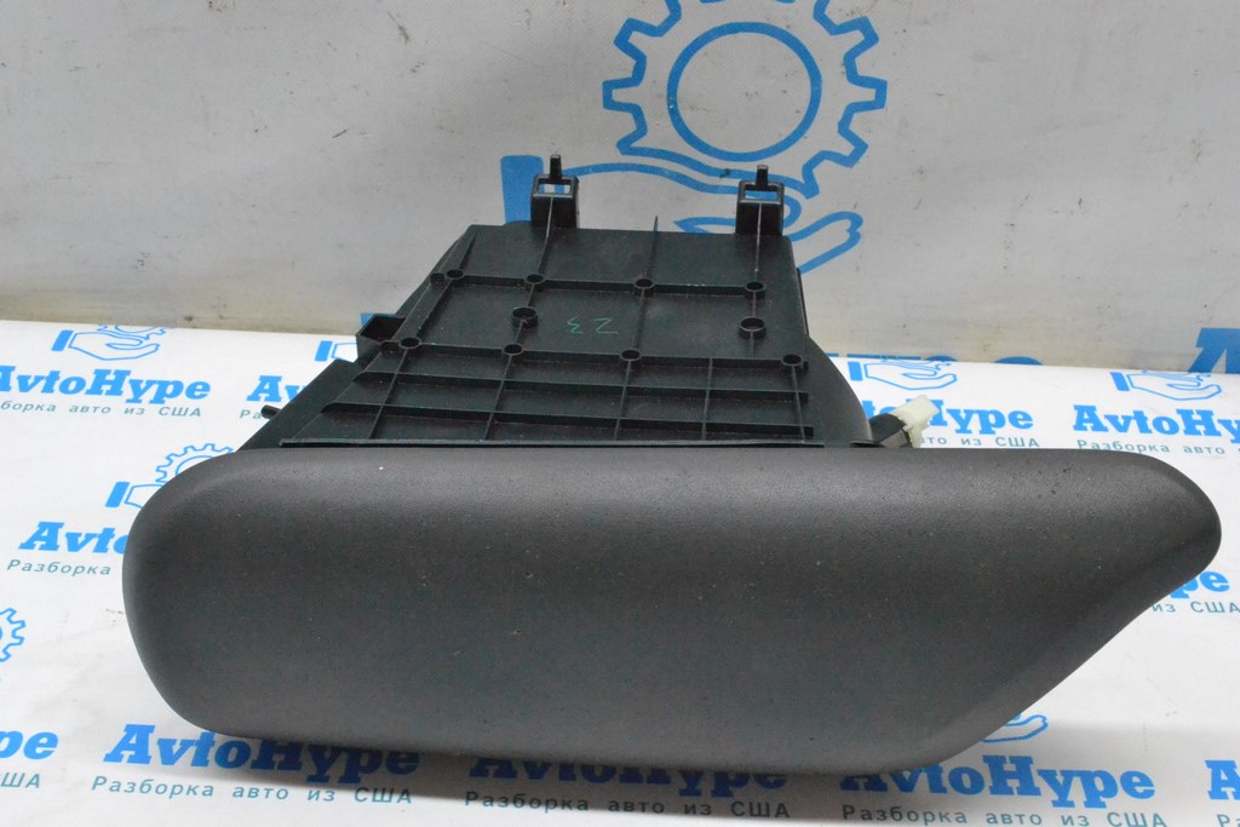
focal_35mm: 42
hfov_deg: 46.4
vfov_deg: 31.9
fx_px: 1447
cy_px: 414
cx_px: 620
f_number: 13
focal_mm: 28
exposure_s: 1/100
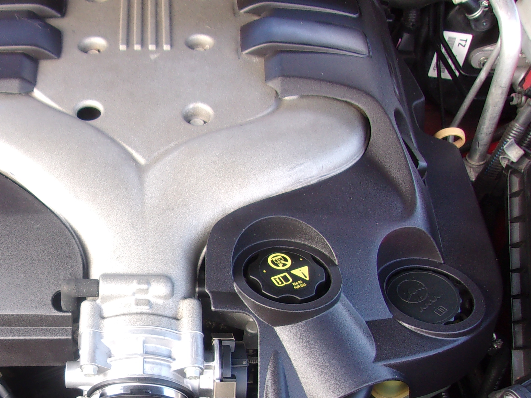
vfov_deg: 26.5
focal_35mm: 54
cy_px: 323
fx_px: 828
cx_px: 117
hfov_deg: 34.6
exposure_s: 1/50
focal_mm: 4.9
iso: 80
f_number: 3
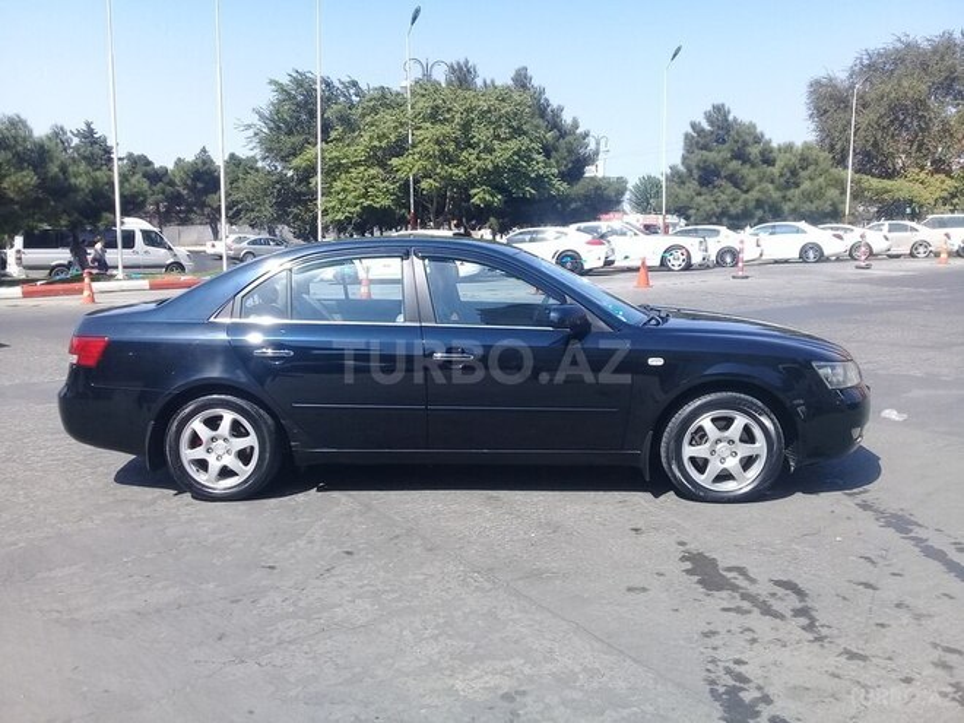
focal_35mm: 31
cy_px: 362
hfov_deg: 58.4
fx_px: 863
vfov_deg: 45.4
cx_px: 482
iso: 50
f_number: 2.2
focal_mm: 3.3
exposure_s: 1/747
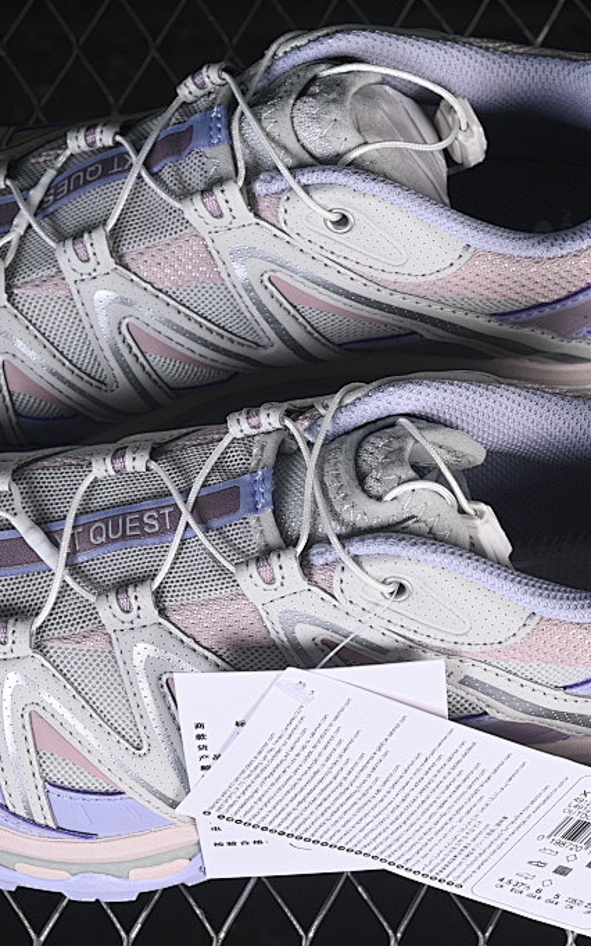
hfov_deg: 10.8
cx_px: 254
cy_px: 455
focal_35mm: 121
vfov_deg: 17.2
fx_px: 3120
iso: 160
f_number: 7.1
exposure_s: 1/80
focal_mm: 50
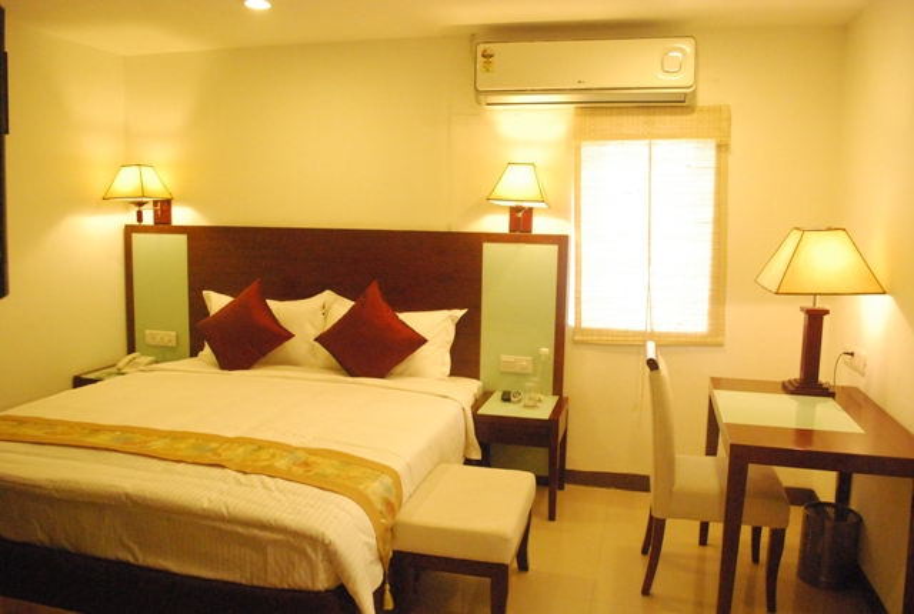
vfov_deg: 48.2
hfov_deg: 67.3
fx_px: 687
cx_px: 457
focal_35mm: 27
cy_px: 307
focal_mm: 18
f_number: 4.5
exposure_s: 1/100
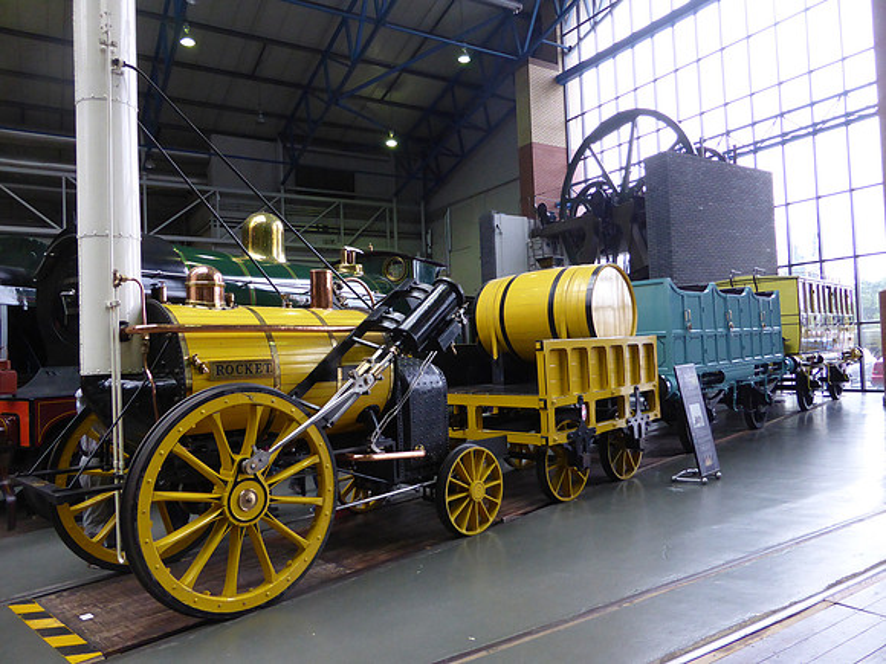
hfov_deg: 69.4
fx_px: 640
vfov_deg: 54.9
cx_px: 443
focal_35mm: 25
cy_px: 332
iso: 400
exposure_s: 1/25
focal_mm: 4.3
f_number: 3.3
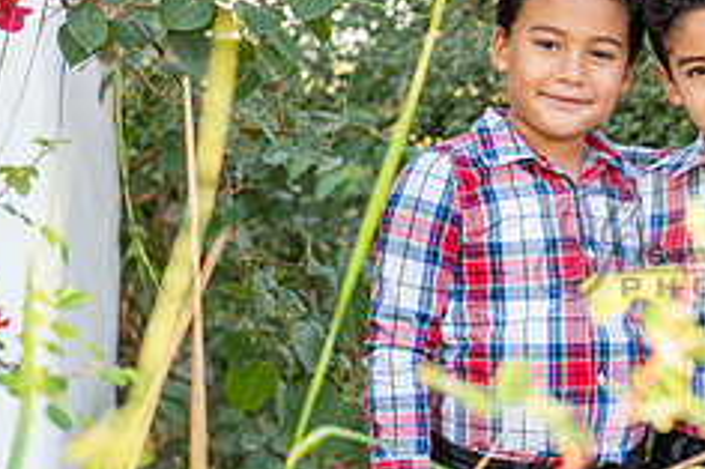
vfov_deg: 8.0
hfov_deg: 11.8
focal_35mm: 172
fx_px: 3366
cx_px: 771
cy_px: 246
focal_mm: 70
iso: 500
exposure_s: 1/125
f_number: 5.6
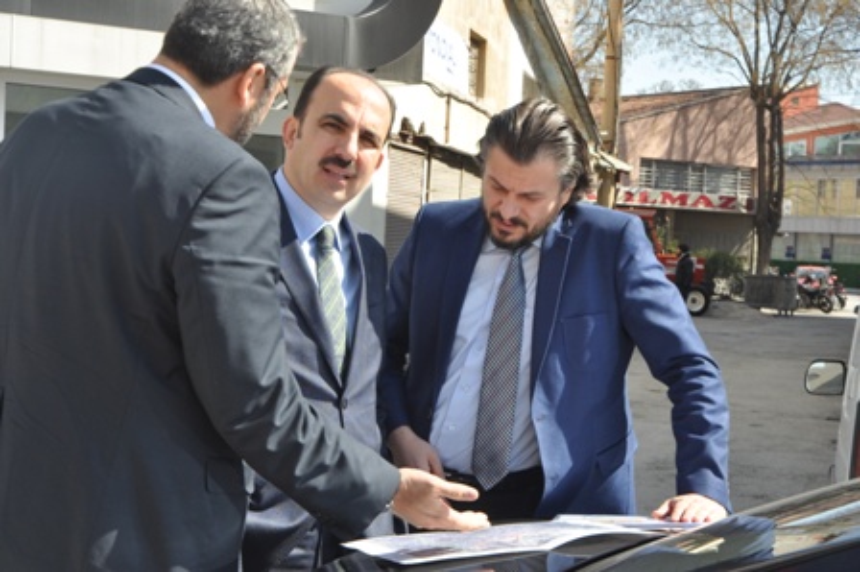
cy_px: 286
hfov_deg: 30.5
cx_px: 430
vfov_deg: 20.6
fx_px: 1575
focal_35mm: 66
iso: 200
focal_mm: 44
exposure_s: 1/200
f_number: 7.1
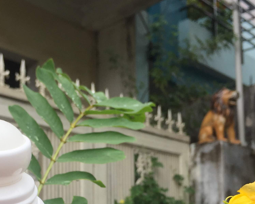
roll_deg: -0.8
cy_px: 200
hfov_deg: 30.2
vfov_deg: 23.6
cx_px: 79
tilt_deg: +7.5
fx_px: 468
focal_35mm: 62
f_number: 2.2
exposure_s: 1/942
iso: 32
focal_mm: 4.15
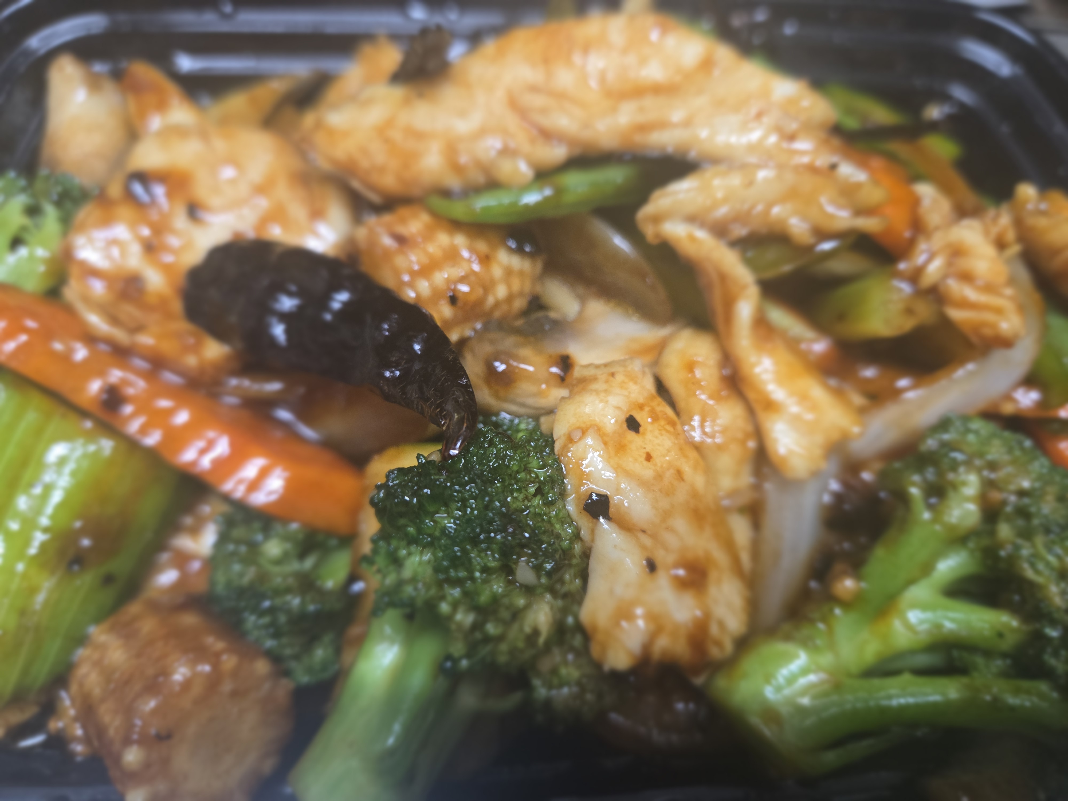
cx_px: 534
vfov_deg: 58.9
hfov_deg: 73.9
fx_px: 710
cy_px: 400
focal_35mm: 23
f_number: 1.8
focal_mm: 5.4
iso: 320
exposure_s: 1/40
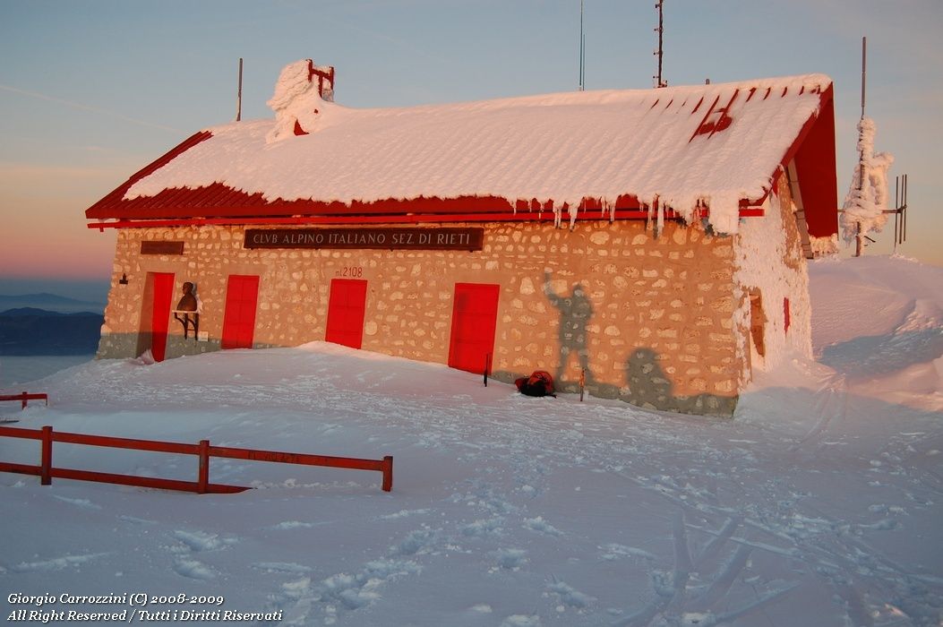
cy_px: 314
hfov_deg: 57.3
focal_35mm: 33
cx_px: 472
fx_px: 864
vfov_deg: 39.9
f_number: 5.6
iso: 250
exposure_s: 1/125
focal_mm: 22
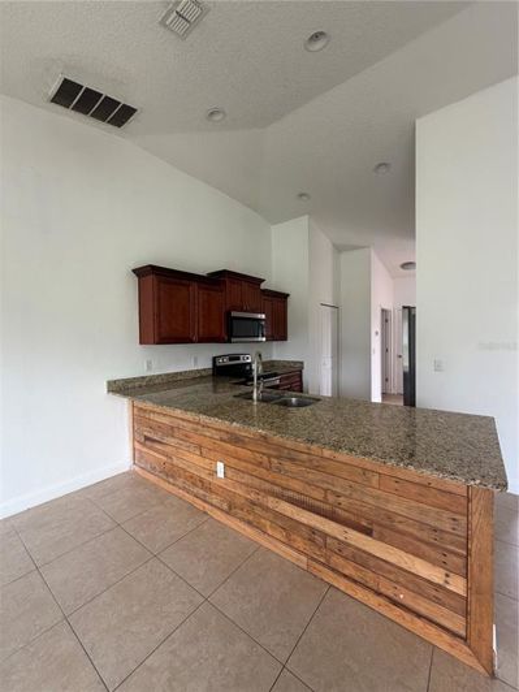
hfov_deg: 85.7
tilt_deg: -1.2
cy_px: 346
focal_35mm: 14
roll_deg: +0.6
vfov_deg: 102.1
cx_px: 260
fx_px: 280
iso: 125
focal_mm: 2.22
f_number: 2.2
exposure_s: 1/121
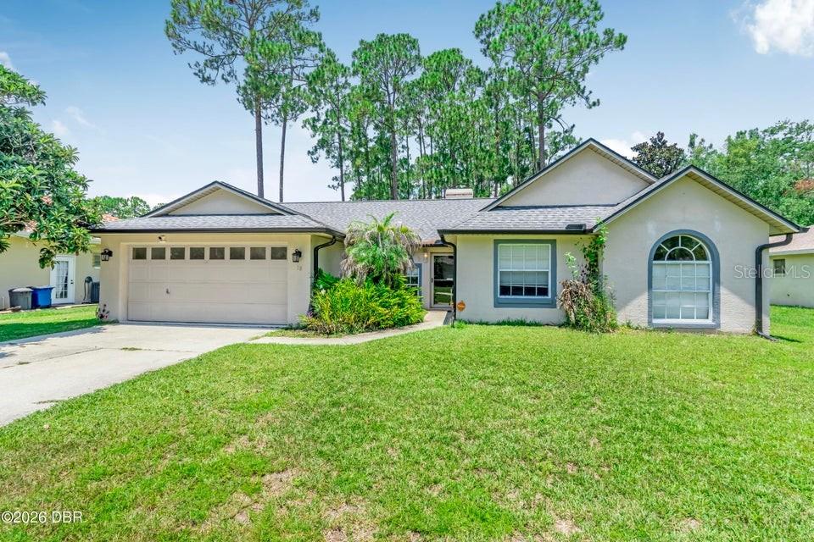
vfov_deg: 72.1
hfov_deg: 95.0
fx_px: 373
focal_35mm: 16
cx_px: 407
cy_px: 271
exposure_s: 1/4000
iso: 250
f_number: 9
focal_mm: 11
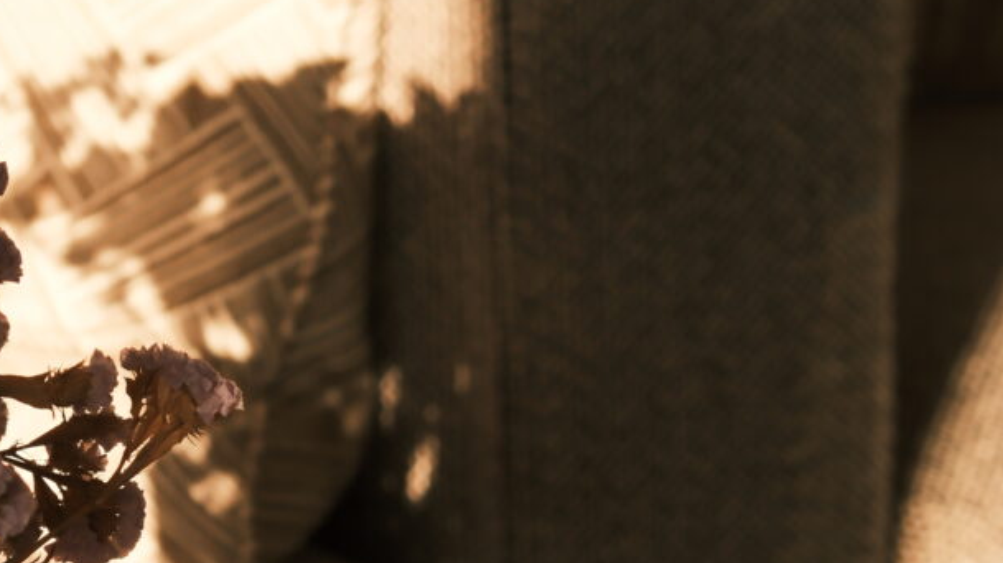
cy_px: 556
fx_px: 4918
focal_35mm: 185
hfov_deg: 11.6
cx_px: 425
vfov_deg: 6.5
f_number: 4
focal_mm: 46.6
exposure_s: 1/850
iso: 400
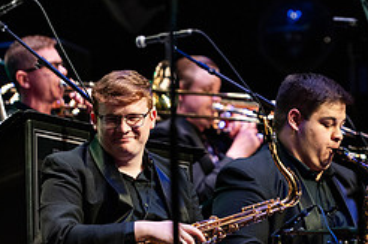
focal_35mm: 437
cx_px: 319
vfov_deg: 3.1
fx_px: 4458
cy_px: 165
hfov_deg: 4.7
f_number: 2.8
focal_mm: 185
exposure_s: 1/320
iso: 3200
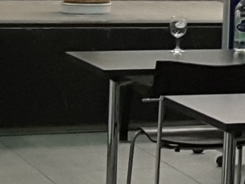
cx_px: 740
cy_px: -48
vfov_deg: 6.1
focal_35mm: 243
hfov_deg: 7.2
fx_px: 1720
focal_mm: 2.9
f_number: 1.9
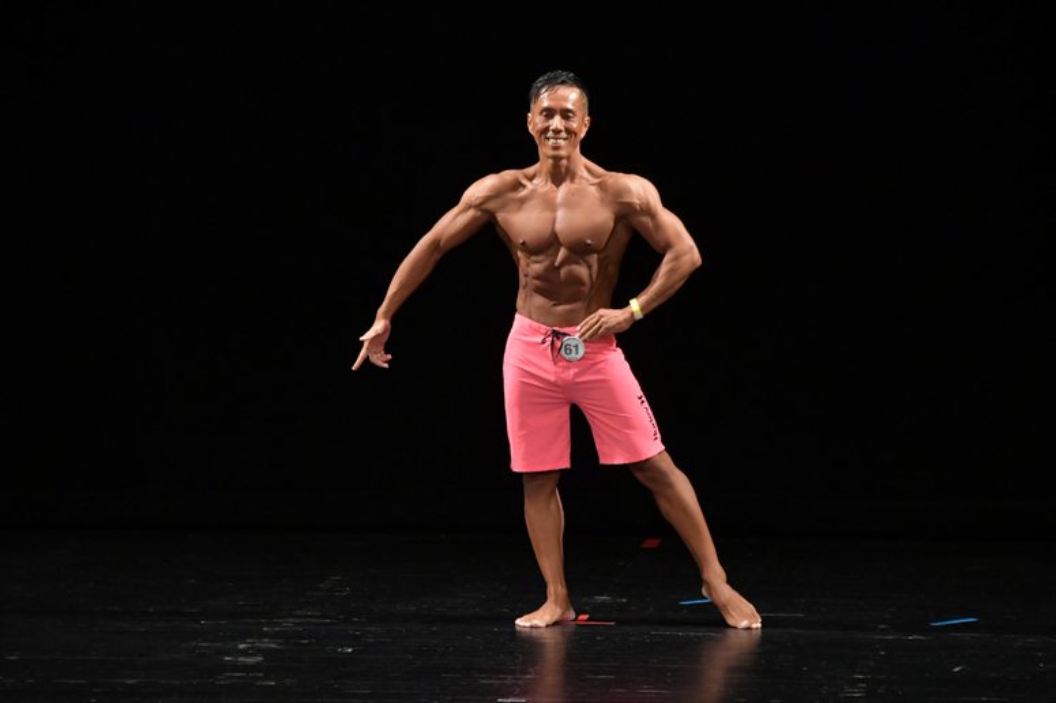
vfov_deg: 4.4
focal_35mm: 315
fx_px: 9236
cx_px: 528
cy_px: 352
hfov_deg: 6.5
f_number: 5.6
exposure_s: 1/400
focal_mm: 210
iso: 3200
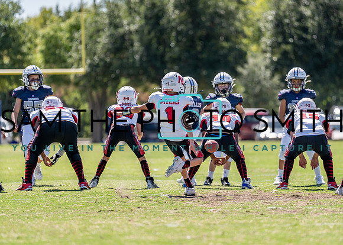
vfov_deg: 5.0
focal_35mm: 286
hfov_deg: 7.0
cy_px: 128
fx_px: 2784
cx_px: 194
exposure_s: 1/1600
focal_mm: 200
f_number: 2.8
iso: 100
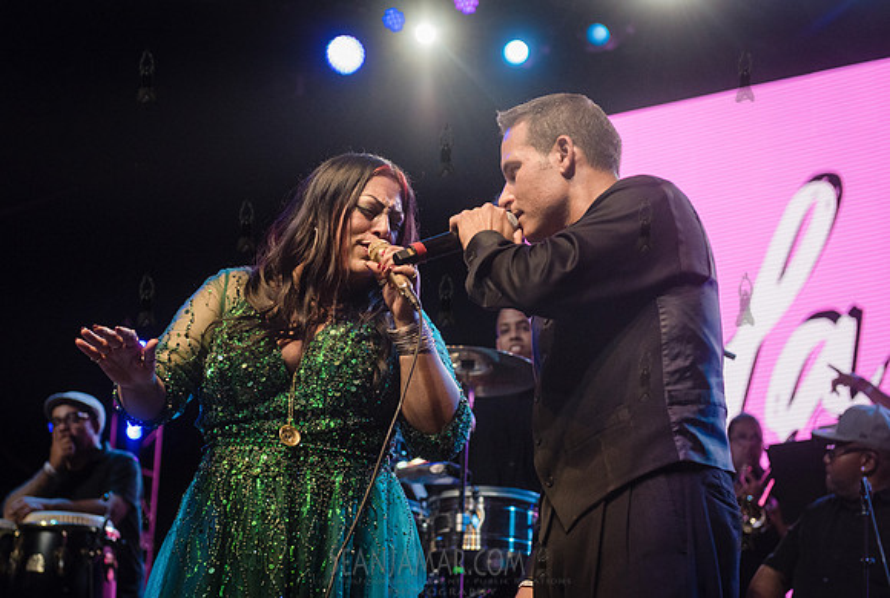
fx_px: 2078
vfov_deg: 16.4
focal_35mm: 84
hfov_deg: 24.2
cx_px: 384
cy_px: 325
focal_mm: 70
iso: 2500
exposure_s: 1/1600
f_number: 4
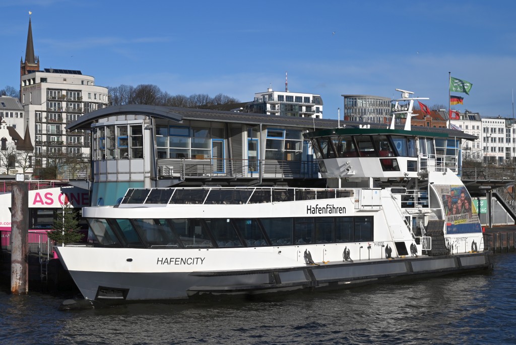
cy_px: 172
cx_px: 258
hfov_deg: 38.2
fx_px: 746
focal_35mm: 52
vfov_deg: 26.1
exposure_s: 1/500
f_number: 8
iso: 100
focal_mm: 52
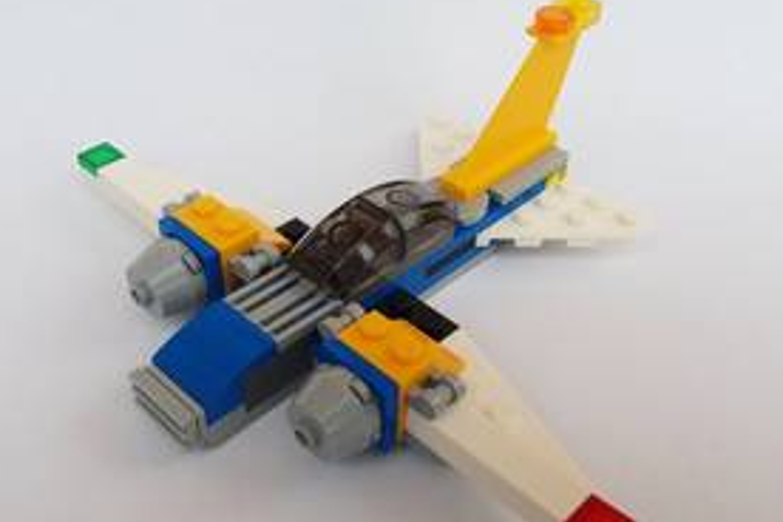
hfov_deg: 50.7
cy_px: 295
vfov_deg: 35.0
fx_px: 826
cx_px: 374
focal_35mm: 38
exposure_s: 1/178
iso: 64
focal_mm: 3.7
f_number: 1.9
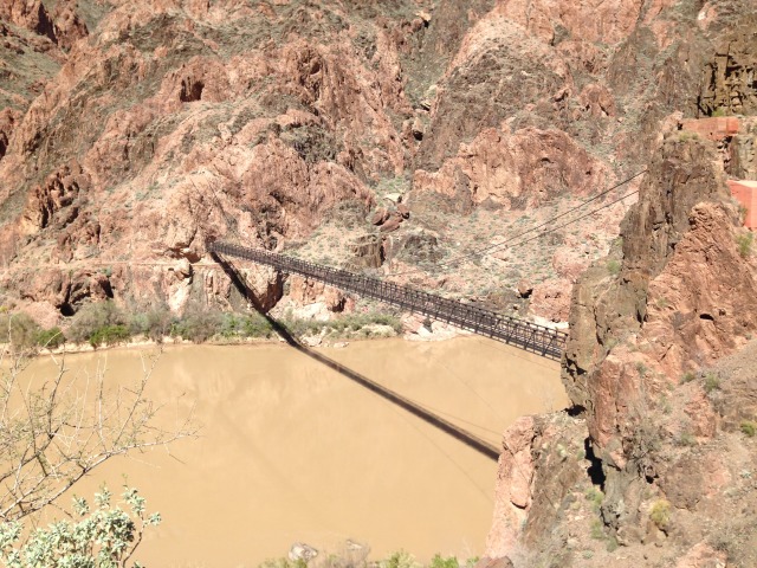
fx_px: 722
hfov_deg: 55.4
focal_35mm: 33
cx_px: 378
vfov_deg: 42.9
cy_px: 284
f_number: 2.4
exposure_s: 1/1323
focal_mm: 4.12
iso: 50
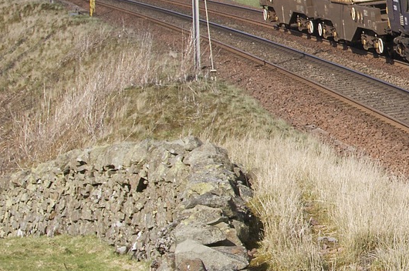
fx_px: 1974
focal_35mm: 174
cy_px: 2
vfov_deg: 7.8
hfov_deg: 11.3
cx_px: 639
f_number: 9
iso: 640
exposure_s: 1/1000
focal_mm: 32
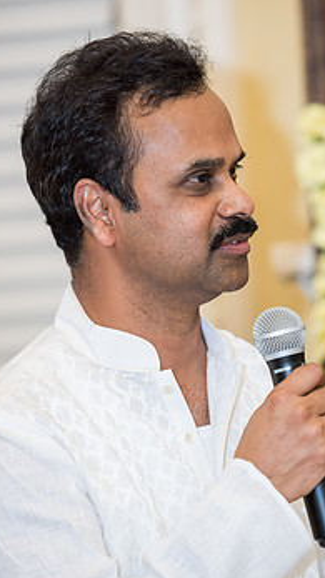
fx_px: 3649
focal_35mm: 238
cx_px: 232
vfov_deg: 9.1
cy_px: 331
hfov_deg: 5.1
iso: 400
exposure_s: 1/200
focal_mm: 175
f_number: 2.8
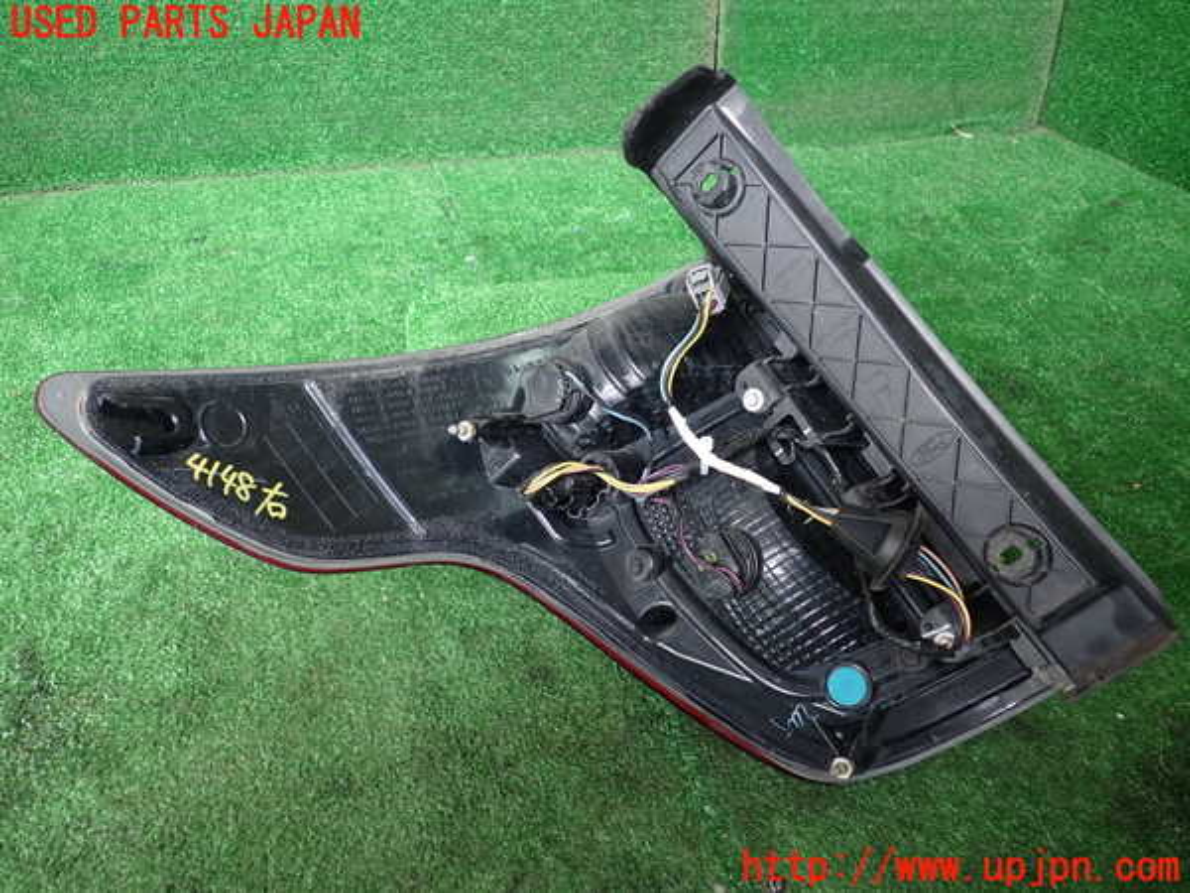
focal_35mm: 30
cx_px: 595
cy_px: 446
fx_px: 1031
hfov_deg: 60.0
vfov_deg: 46.8
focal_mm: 5.4
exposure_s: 1/60
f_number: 2.3
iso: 160
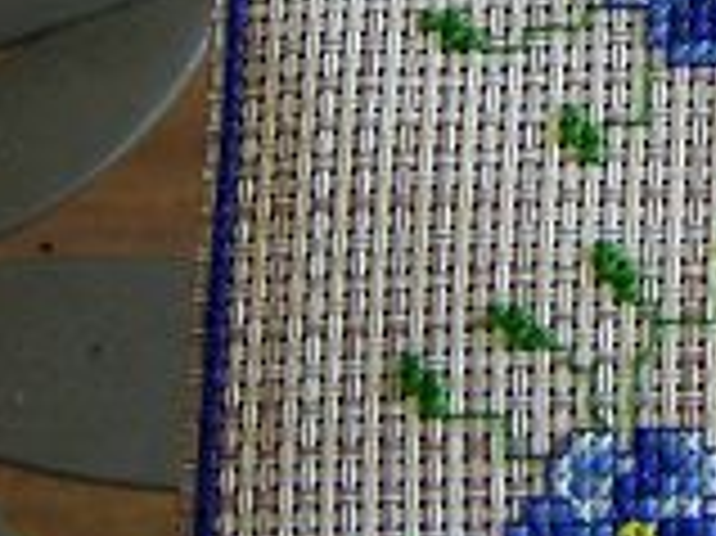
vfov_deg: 8.0
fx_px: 3741
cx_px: 1355
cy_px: -279
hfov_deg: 10.2
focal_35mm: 181
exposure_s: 1/50.5
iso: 111
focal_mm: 7.5
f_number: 2.7
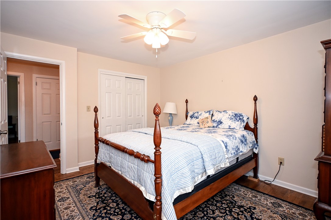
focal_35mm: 18
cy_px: 110
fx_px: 165
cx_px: 166
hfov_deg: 90.0
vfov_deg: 67.4
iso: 560
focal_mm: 12
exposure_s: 1/60
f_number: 4
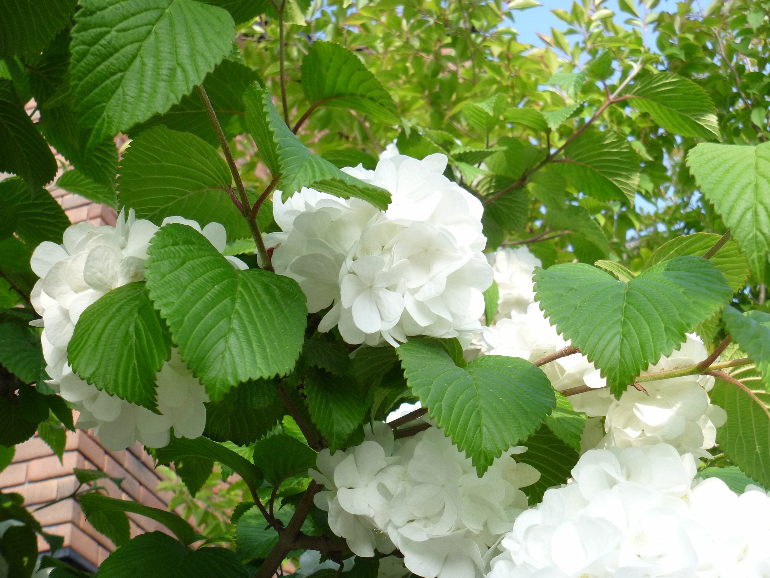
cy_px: 289
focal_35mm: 47
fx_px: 1045
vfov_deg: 30.9
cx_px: 385
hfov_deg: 40.4
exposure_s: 1/200
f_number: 5
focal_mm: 8.3
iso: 200
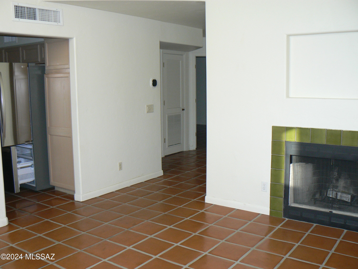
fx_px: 372
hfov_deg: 51.4
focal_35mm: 36
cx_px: 179
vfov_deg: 39.7
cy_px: 134
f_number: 2.8
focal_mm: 6
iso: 125
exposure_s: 1/30
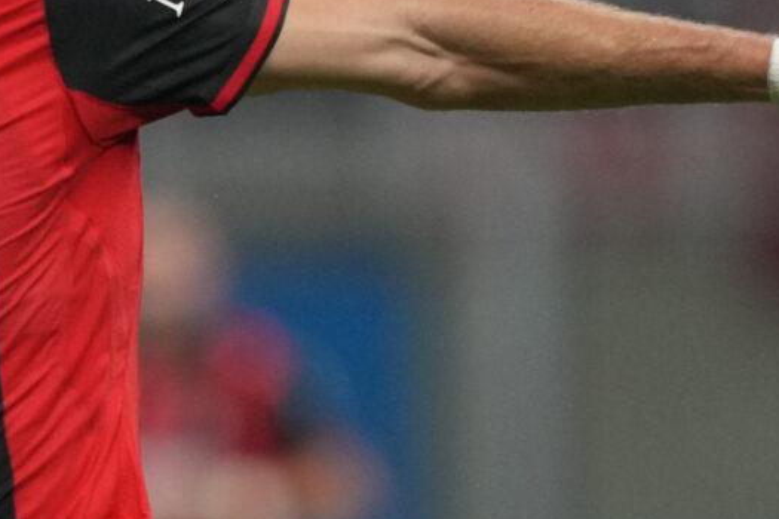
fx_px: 42171
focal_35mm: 1949
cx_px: -316
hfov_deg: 1.1
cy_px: 853
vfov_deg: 0.7
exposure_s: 1/1600
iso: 2500
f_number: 3.2
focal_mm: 400
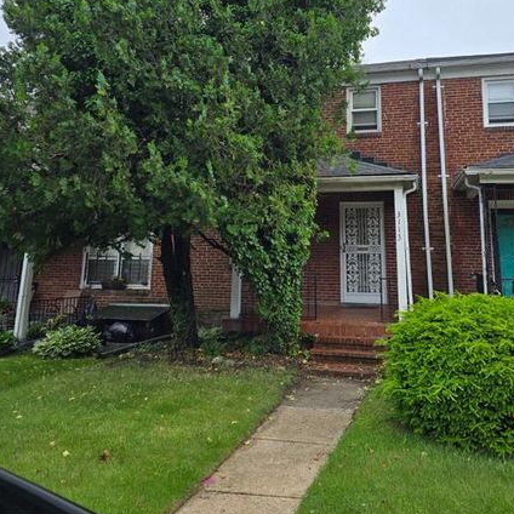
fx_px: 538
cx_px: 280
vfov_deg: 49.8
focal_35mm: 32
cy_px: 155
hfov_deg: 51.0
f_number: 1.7
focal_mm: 6.3
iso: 12
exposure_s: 1/455
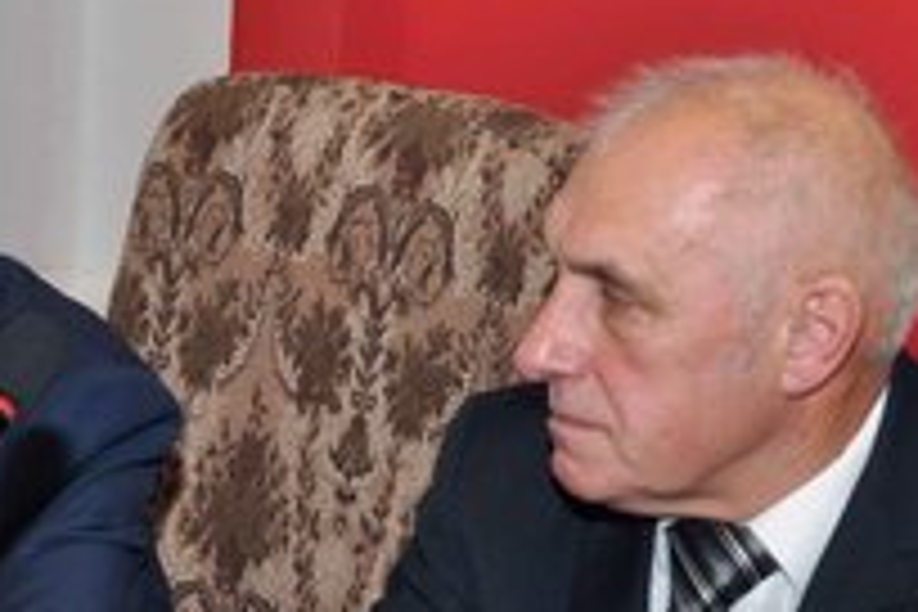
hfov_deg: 14.4
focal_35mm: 139
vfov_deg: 9.9
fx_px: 3534
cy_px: 266
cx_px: -126
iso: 1000
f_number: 14
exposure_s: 1/60
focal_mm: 29
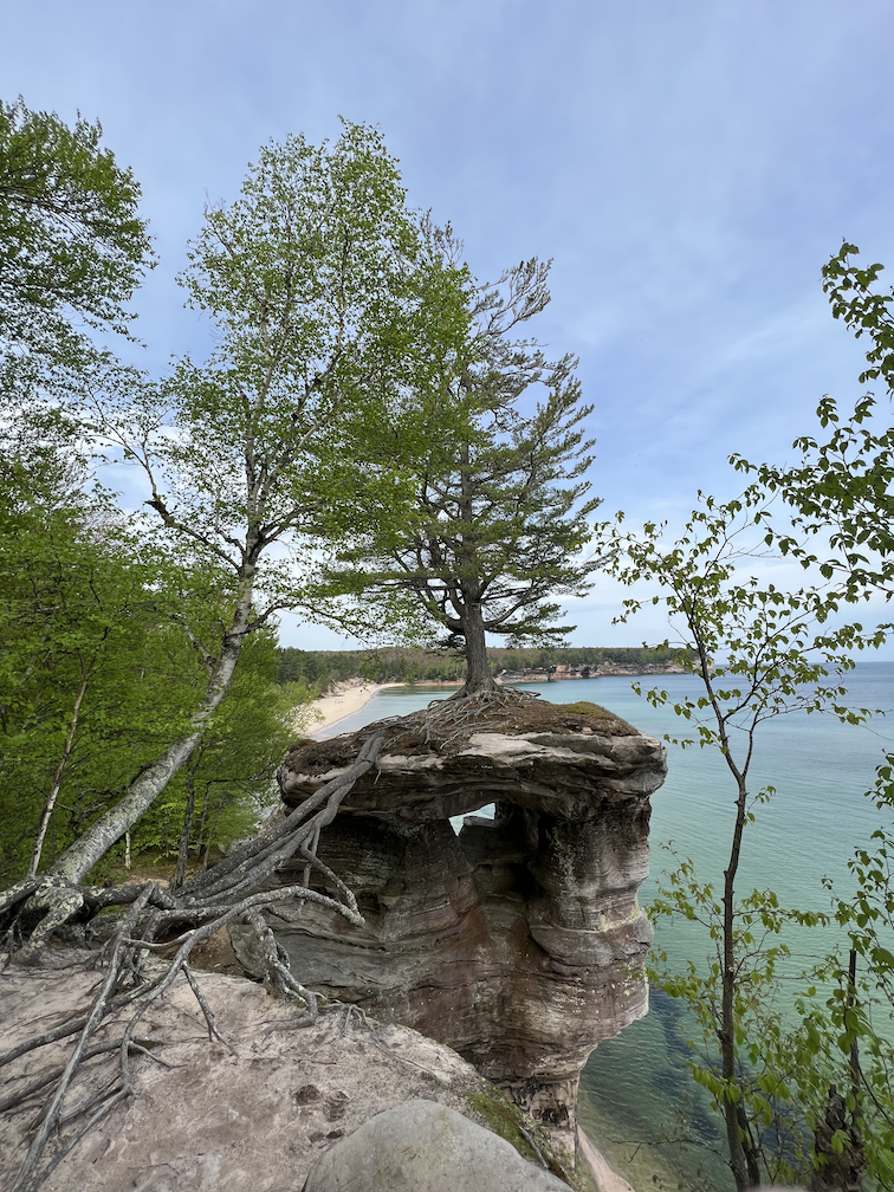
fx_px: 448
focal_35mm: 13
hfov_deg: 89.9
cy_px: 596
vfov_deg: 106.2
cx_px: 447
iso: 32
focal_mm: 1.57
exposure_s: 1/995
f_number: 1.8
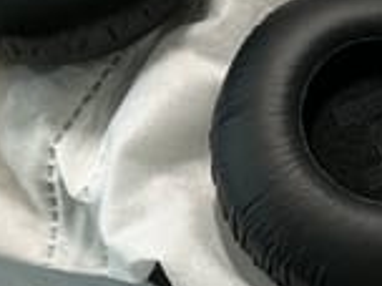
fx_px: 1015
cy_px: -46
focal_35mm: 92
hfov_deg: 21.1
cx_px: 294
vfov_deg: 15.5
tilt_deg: -69.4
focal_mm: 3
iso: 40
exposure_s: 1/50
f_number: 1.8
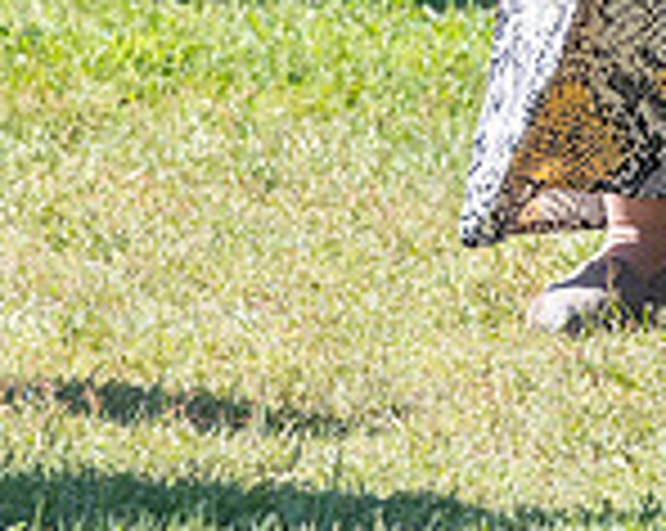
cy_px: -432
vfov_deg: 1.8
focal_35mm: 856
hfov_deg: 2.3
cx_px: 727
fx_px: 16850
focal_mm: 200
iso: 1600
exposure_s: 1/2000
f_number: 6.3
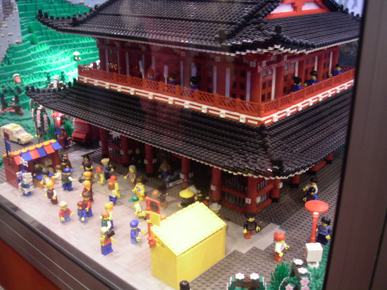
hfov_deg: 50.1
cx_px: 194
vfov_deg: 38.7
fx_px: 414
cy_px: 145
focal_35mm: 37
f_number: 2.8
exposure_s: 1/3
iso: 100
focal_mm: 5.7
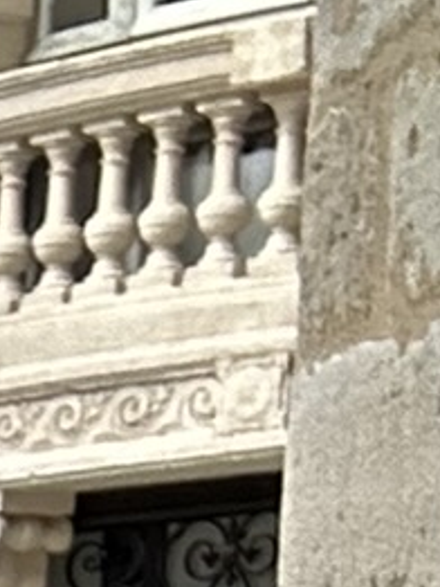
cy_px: 1941
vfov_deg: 7.2
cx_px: -1149
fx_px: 3979
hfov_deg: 5.7
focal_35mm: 235
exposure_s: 1/121
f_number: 1.9
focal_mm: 2.69
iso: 80
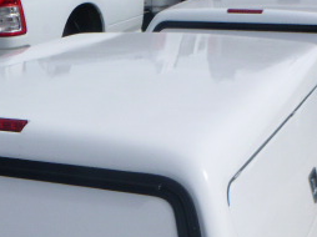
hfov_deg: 30.5
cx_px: 109
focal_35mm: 63
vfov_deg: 21.8
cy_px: 273
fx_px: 576
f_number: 3.9
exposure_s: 1/800
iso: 100
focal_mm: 4.5
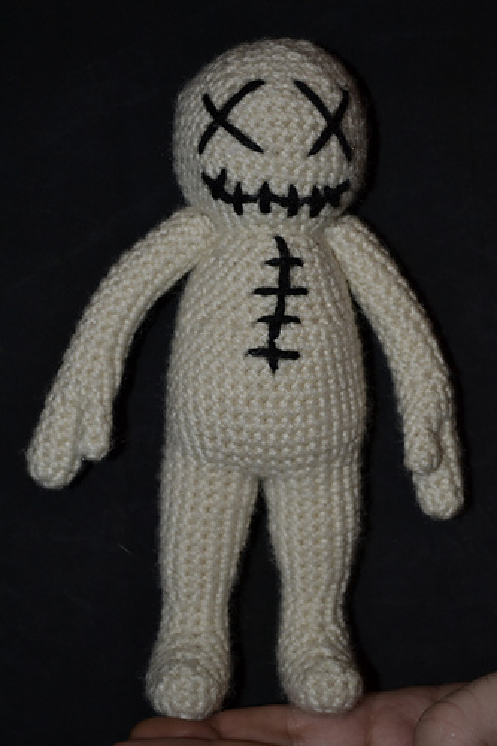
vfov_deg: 27.0
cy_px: 373
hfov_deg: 18.2
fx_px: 1554
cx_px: 248
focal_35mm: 75
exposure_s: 1/60
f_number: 5.6
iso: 800
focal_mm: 50
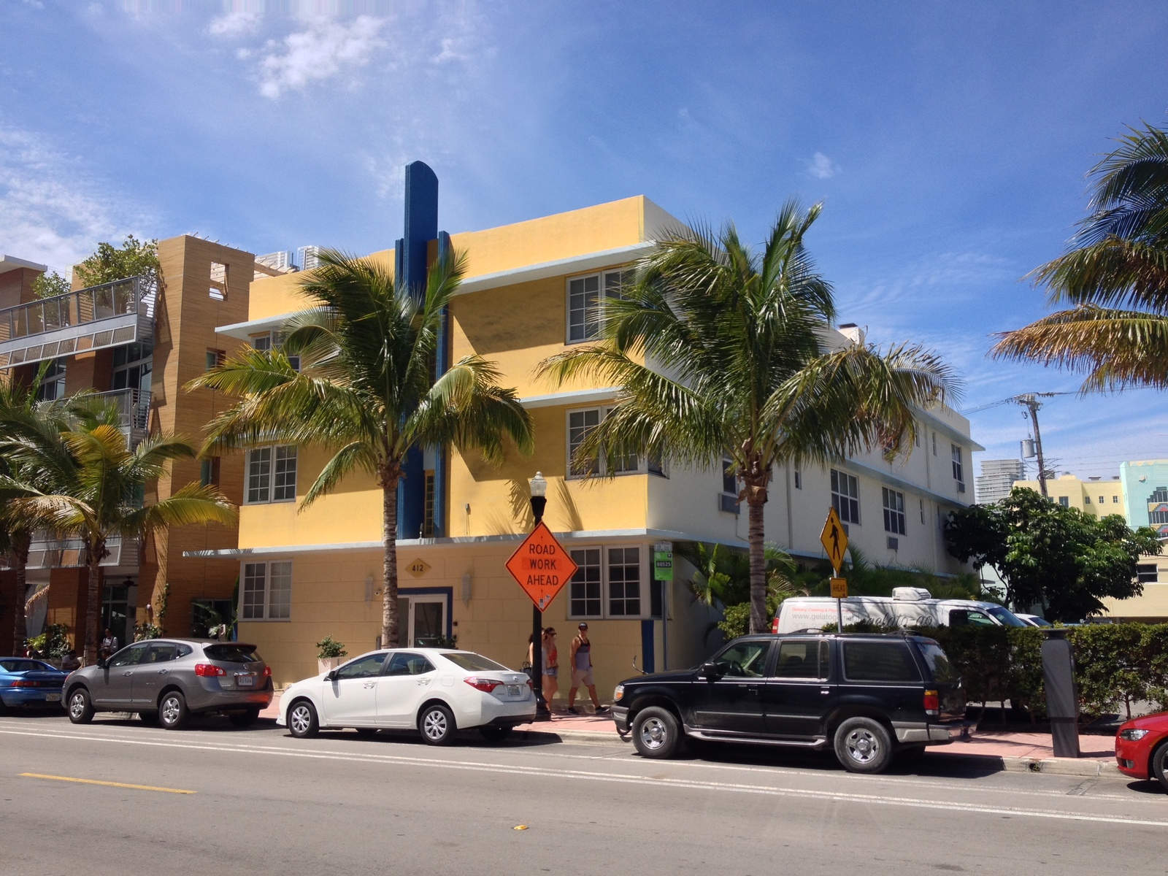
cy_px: 438
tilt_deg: +7.0
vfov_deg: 40.7
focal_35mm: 35
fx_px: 1181
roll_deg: +0.2
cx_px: 584
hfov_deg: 52.6
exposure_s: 1/1346
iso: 50
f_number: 2.4
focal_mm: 4.28
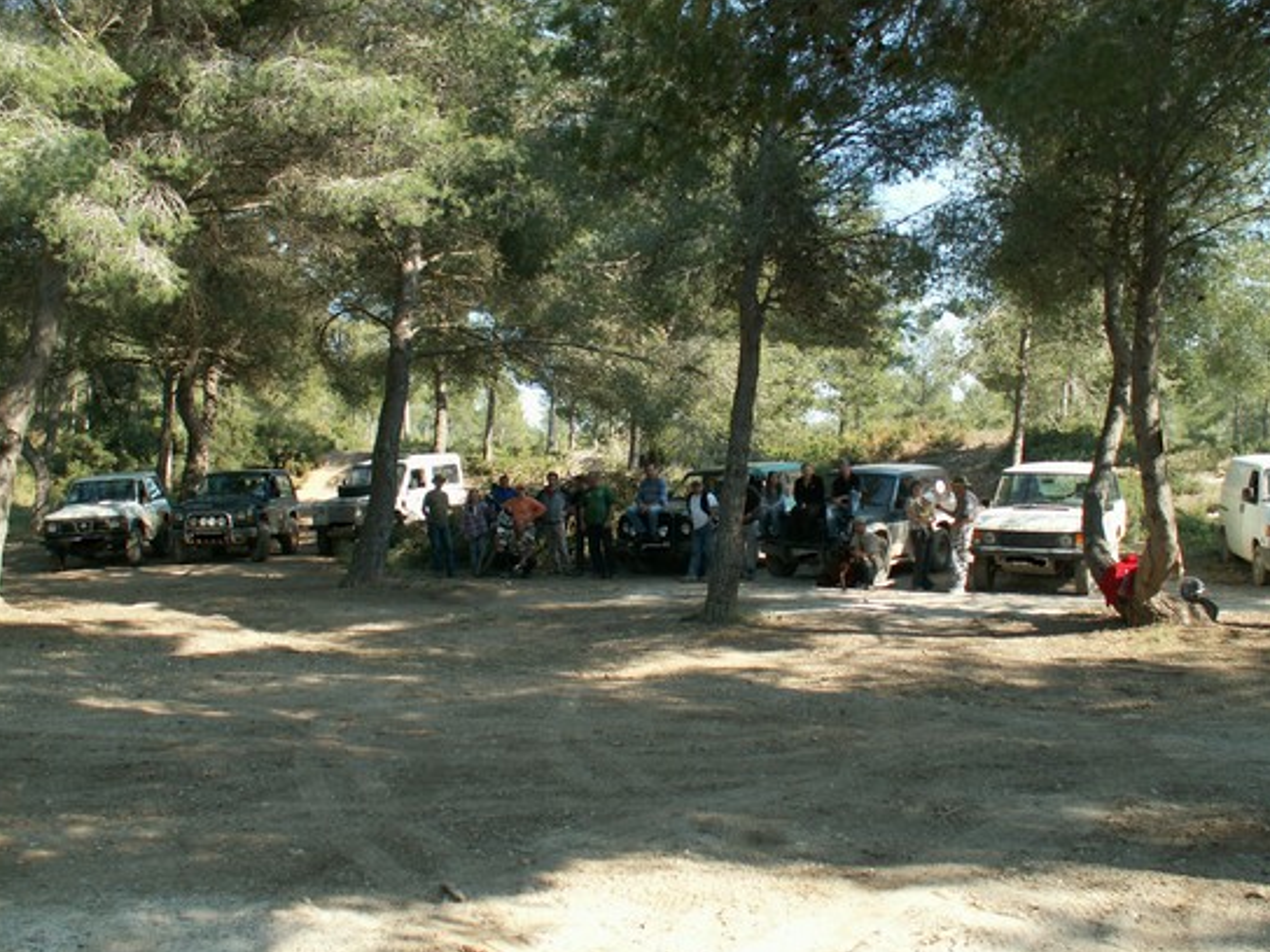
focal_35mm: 36
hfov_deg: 51.4
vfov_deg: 39.7
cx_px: 647
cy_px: 483
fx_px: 1321
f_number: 2.8
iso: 50
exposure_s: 1/160
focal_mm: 5.86
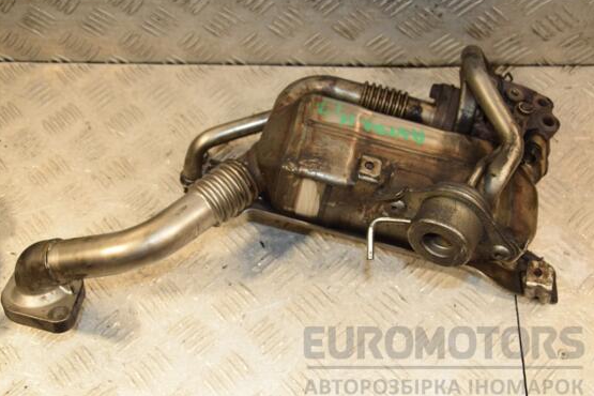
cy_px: 200
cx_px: 284
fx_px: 669
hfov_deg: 47.9
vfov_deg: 33.0
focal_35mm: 41
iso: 800
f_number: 6.3
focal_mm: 25
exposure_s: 1/200
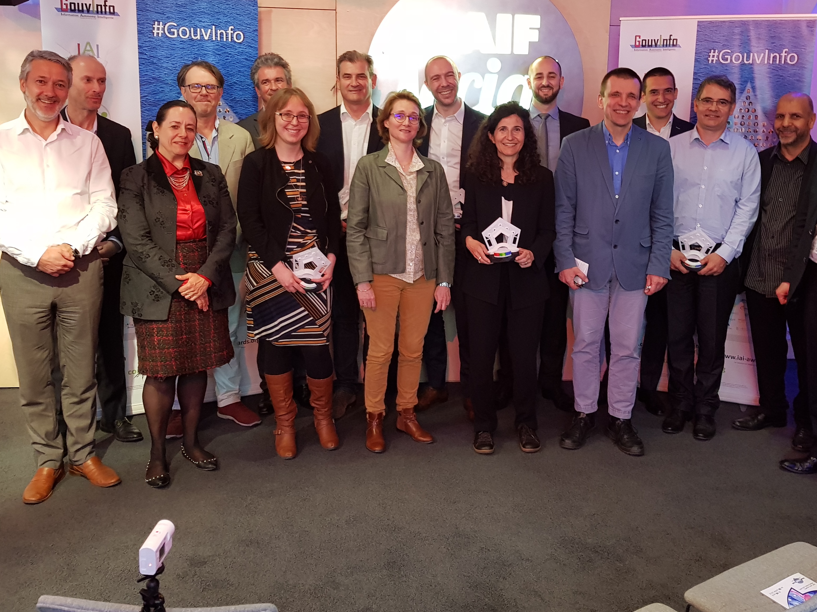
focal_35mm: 34
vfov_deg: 41.6
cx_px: 461
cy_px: 244
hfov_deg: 53.8
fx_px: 802
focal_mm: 4.2
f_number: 1.7
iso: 250
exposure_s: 1/24
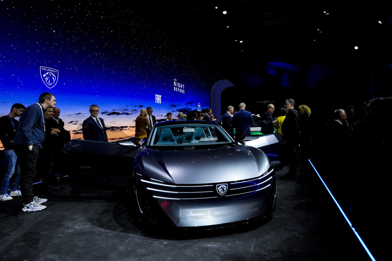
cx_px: 196
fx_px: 207
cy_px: 130
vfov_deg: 64.6
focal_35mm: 19
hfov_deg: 86.9
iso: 2500
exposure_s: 1/400
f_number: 8
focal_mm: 19
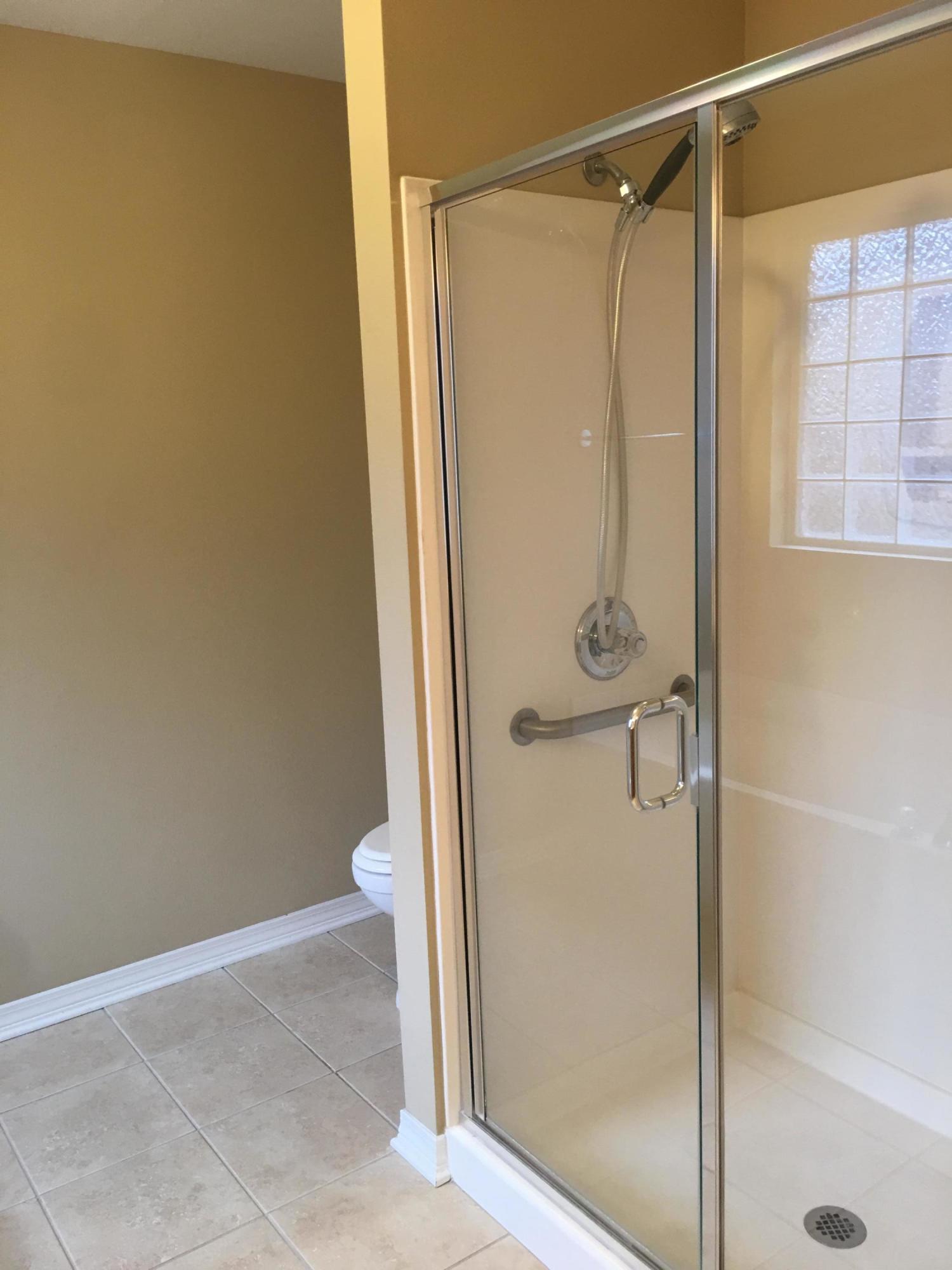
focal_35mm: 29
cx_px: 476
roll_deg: +0.8
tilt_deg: -8.7
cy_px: 635
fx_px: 1063
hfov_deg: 48.2
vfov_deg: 61.7
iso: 32
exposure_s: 1/15
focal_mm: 4.15
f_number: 2.2
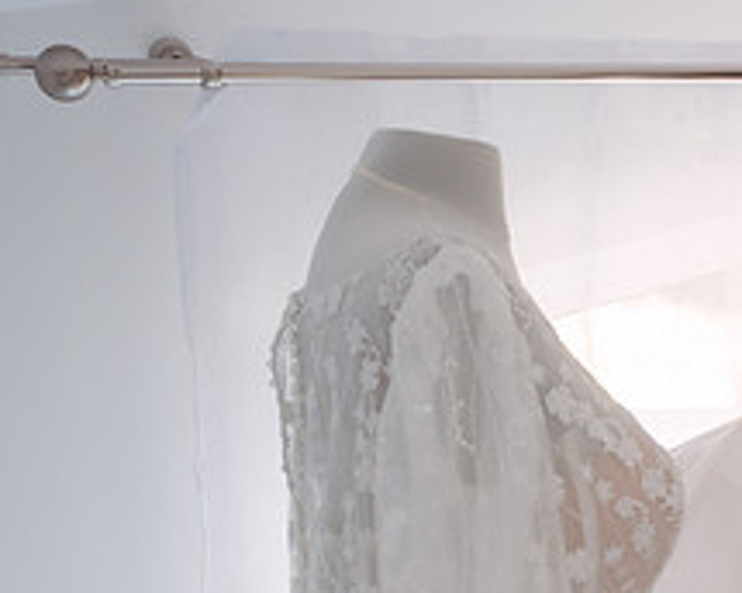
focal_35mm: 119
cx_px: 914
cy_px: 642
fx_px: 2613
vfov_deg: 12.7
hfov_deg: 15.5
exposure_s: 1/100
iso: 800
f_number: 5
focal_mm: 45
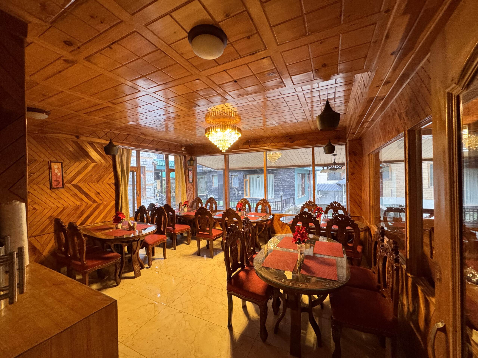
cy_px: 179
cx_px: 239
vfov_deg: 85.7
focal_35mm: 14
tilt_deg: -0.5
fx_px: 193
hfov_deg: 102.1
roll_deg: +1.1
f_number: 2.2
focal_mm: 2.22
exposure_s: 1/50
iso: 640
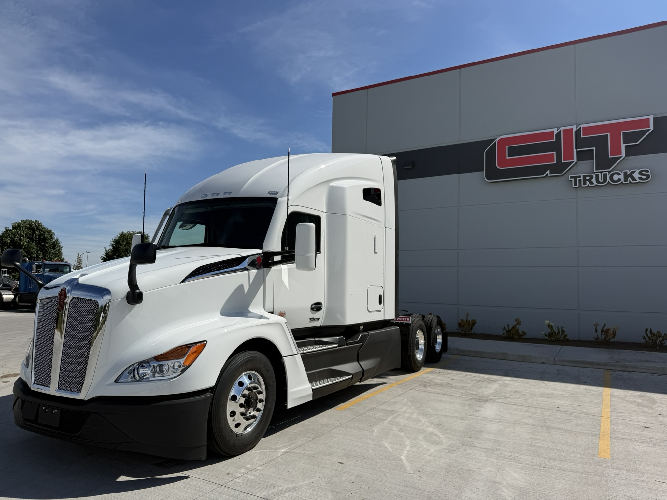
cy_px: 250
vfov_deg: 56.8
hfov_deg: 71.6
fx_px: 462
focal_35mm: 24
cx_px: 334
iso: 80
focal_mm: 6.76
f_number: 1.78
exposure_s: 1/10309
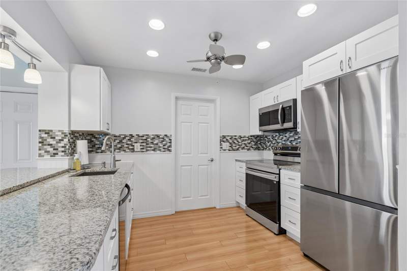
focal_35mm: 15
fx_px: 170
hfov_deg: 100.4
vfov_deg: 77.3
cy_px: 136
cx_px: 204
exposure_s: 1/13
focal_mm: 10
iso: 100
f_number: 5.6
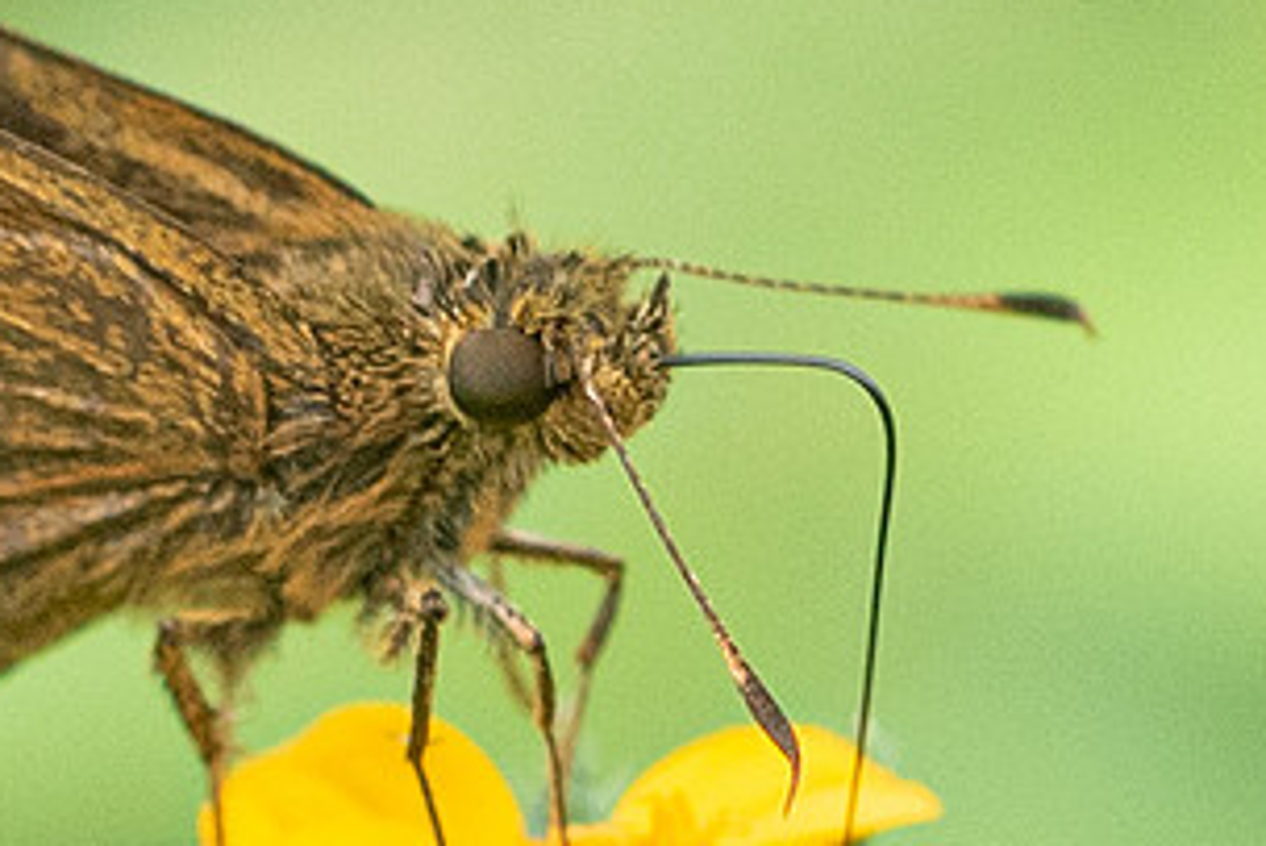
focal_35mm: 1438
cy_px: 615
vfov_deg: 1.0
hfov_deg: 1.4
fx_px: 50591
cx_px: 256
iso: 800
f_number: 8
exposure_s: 1/400
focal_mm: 150
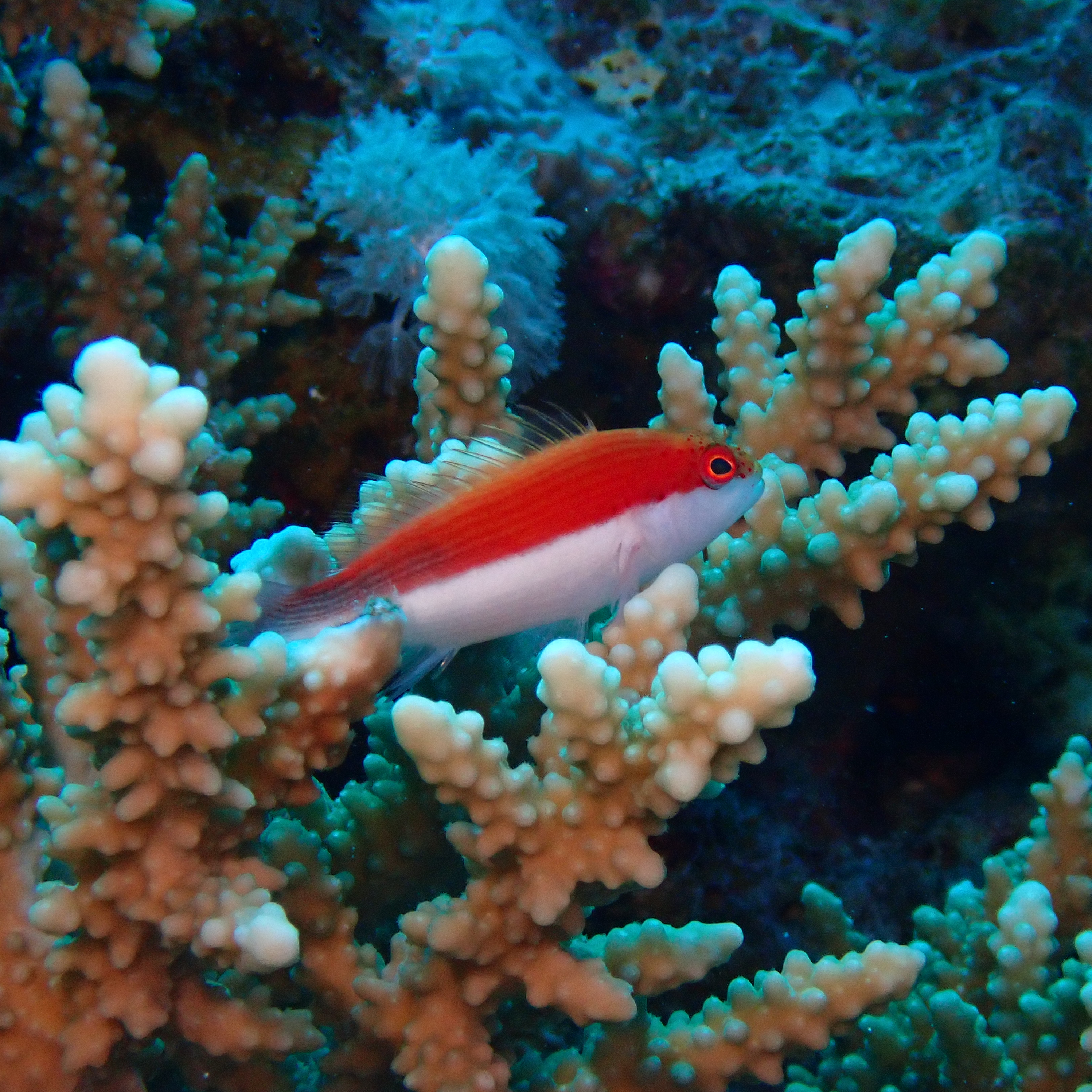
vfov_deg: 14.8
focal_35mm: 118
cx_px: 611
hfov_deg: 14.8
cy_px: 546
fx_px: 4211
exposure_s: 1/200
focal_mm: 18
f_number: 6.3
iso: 500
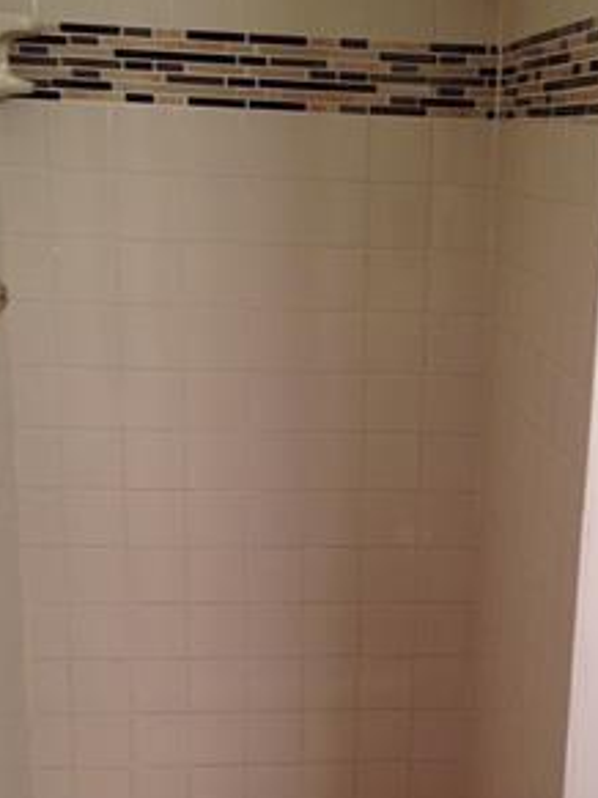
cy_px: 631
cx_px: 417
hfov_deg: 21.5
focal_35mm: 68
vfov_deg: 28.0
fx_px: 1567
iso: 64
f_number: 2.4
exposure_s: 1/20
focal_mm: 4.12
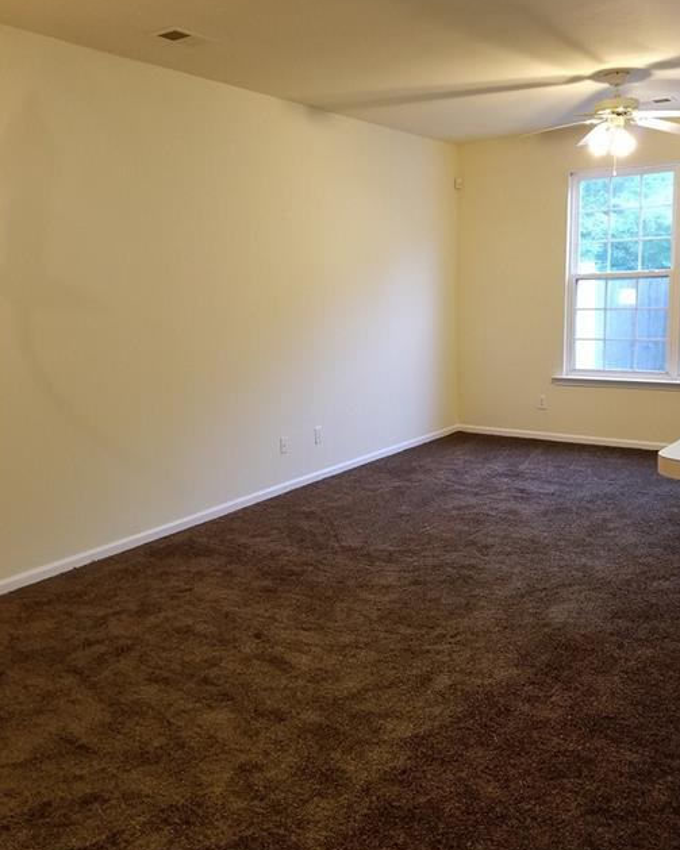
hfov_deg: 47.0
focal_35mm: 31
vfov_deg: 57.1
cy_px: 393
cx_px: 379
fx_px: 780
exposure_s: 1/24
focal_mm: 4.2
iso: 160
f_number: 1.7
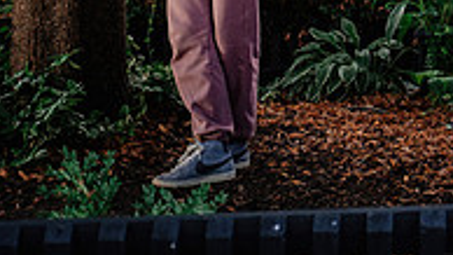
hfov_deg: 14.7
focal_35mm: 141
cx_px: 542
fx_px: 1693
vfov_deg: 8.3
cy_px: -167
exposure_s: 1/200
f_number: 2.8
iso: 400
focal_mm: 30.2
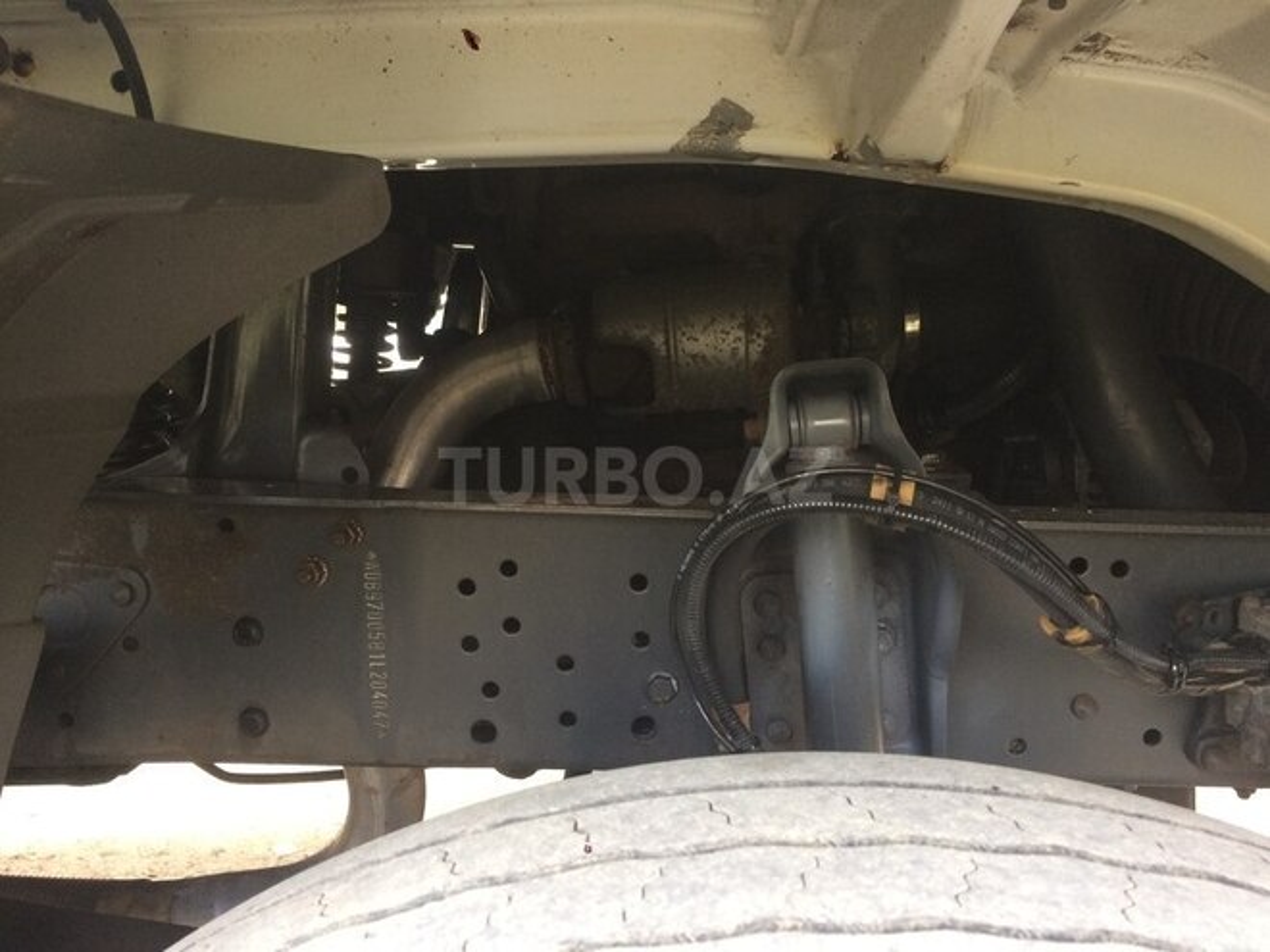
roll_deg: +0.8
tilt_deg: -7.8
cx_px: 635
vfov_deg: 48.2
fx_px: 1064
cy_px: 476
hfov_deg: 61.7
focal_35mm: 29
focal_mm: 4.15
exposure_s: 1/33
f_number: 2.2
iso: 80
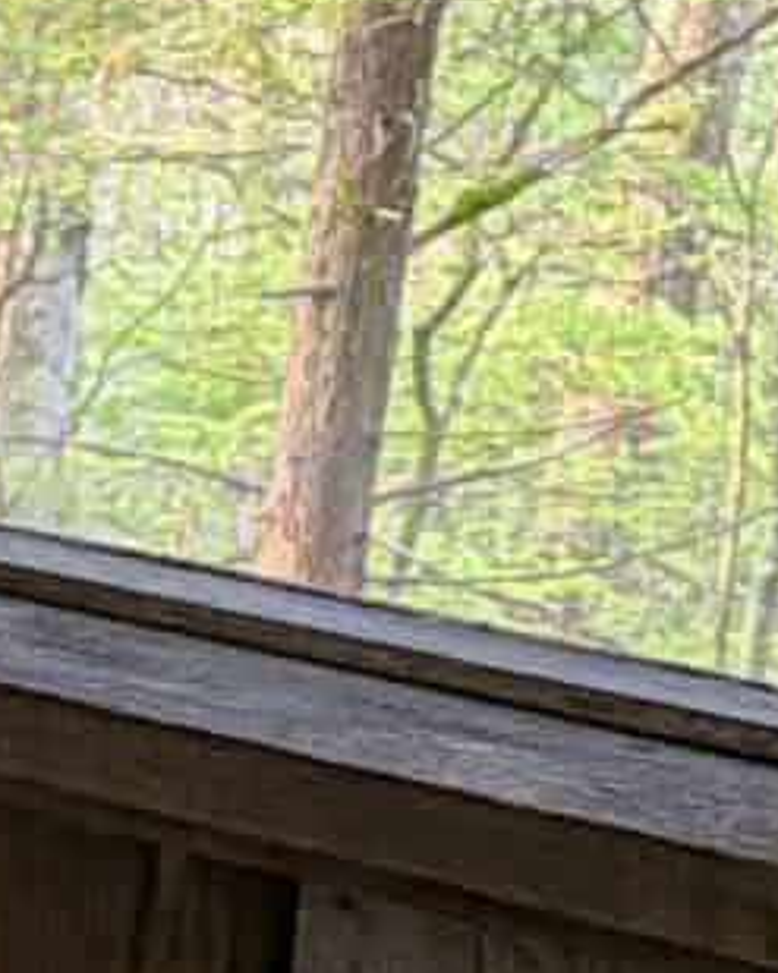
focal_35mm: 194
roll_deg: +1.4
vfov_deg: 9.9
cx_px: -2510
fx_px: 5587
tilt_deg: -14.9
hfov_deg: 6.3
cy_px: 708
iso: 200
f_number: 1.78
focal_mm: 6.76
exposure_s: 1/121
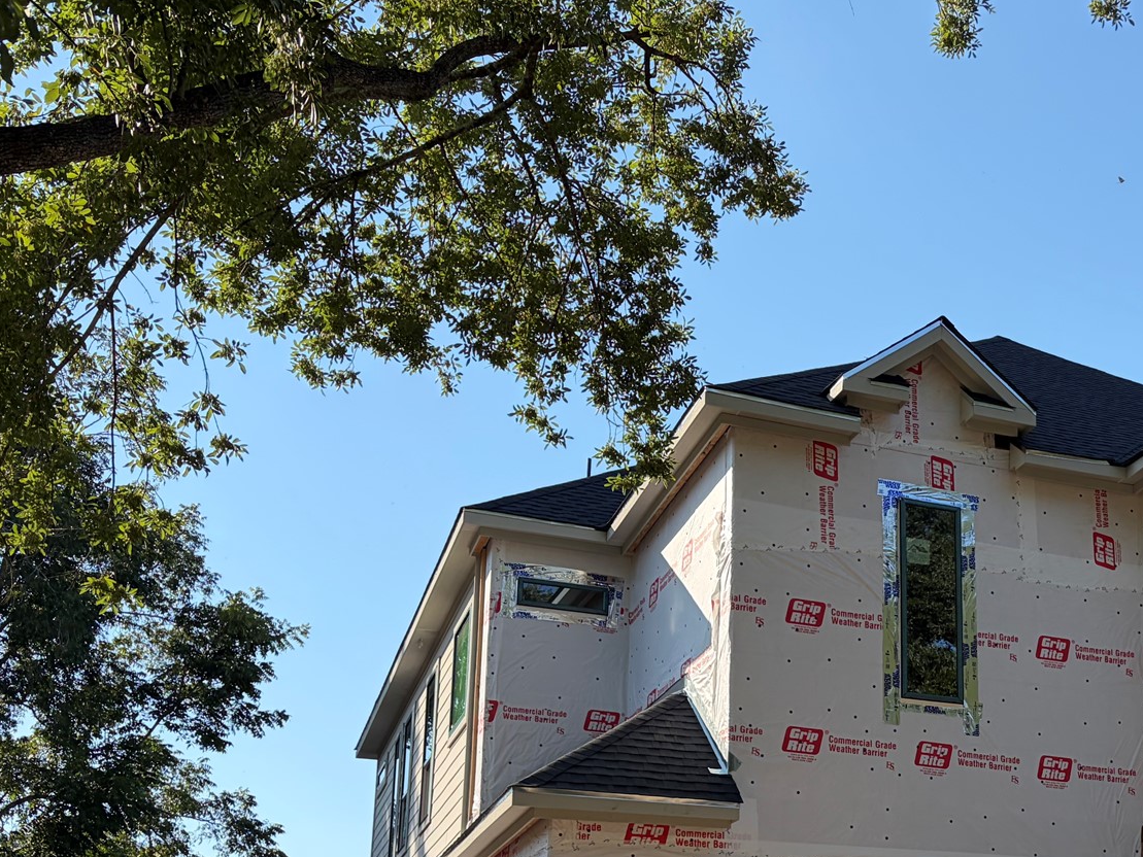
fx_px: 1585
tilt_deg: +12.7
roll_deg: +0.9
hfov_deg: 37.9
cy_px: 740
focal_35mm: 48
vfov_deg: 29.3
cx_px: 950
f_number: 1.6
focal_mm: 5.96
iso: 50
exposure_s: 1/2538
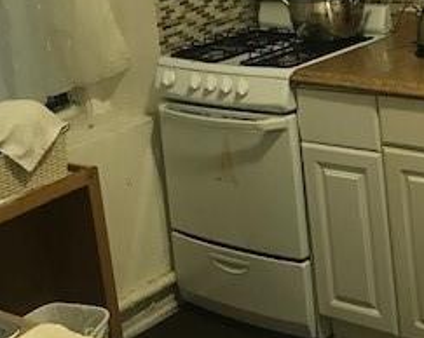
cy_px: -19
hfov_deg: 25.8
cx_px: 361
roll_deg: +5.7
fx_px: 903
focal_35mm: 72
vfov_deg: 20.4
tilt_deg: -8.1
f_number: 1.8
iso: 64
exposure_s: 1/15
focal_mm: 3.99
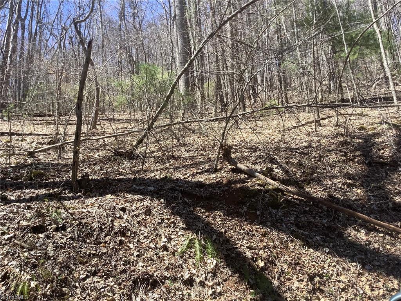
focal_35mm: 31
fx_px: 359
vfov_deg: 45.4
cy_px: 150
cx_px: 200
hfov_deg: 58.4
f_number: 2.4
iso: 25
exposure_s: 1/375
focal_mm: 3.3
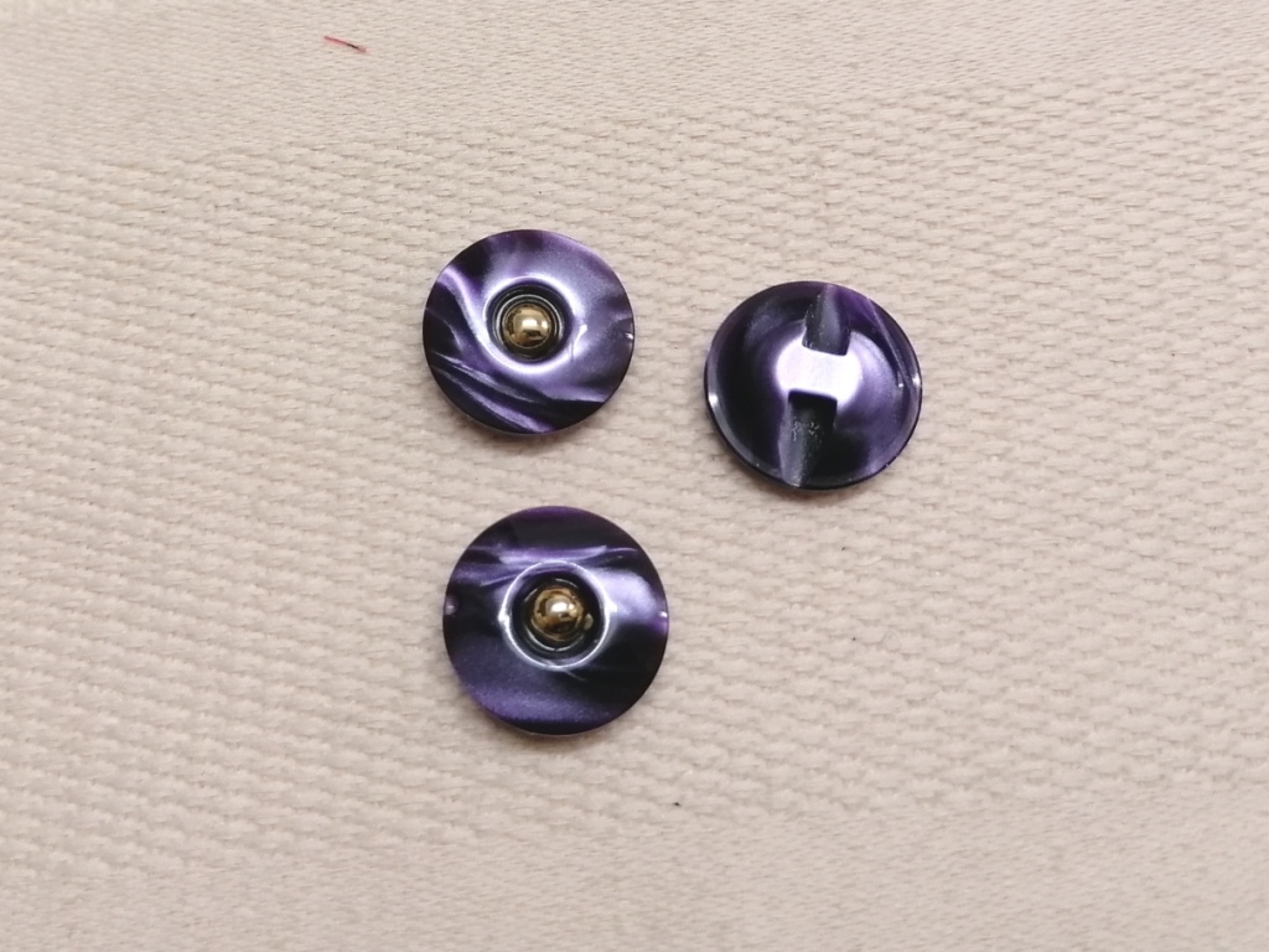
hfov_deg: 65.3
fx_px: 990
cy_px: 476
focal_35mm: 27
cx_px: 634
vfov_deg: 51.4
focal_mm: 4.75
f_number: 1.8
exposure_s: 1/50
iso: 160
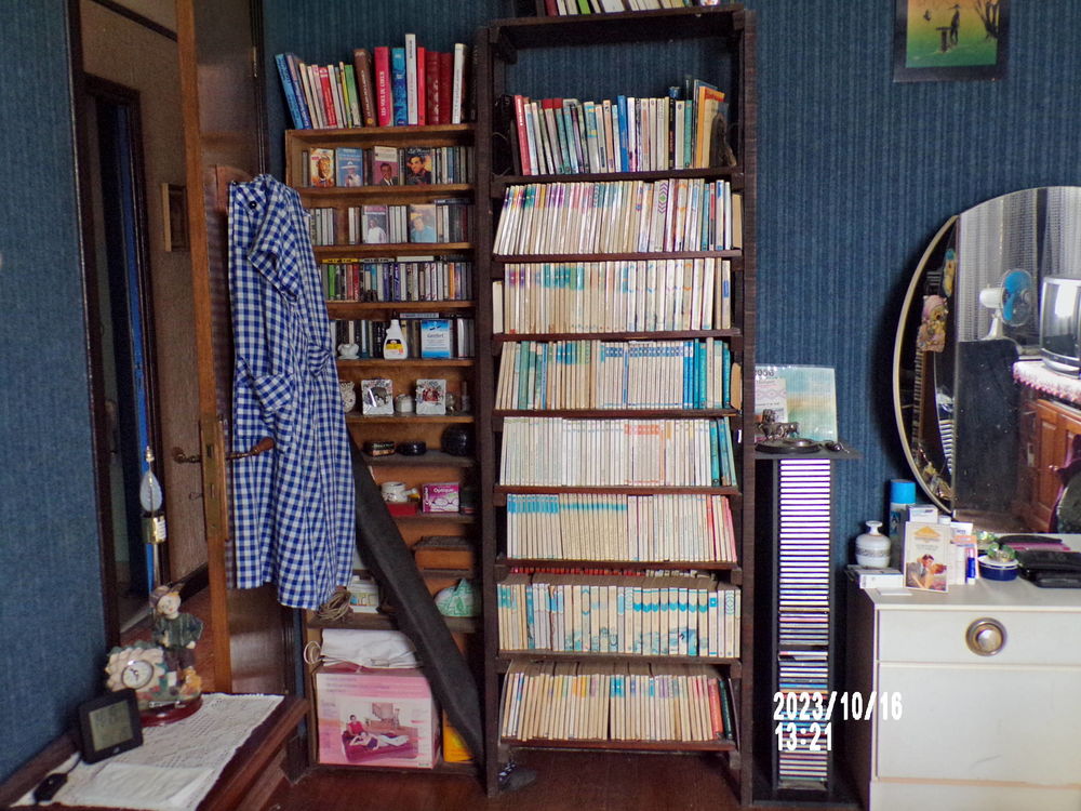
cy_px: 406
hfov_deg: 56.8
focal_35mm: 32
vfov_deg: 44.2
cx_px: 540
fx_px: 999
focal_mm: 5.8
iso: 371
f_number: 3.2
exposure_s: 1/17
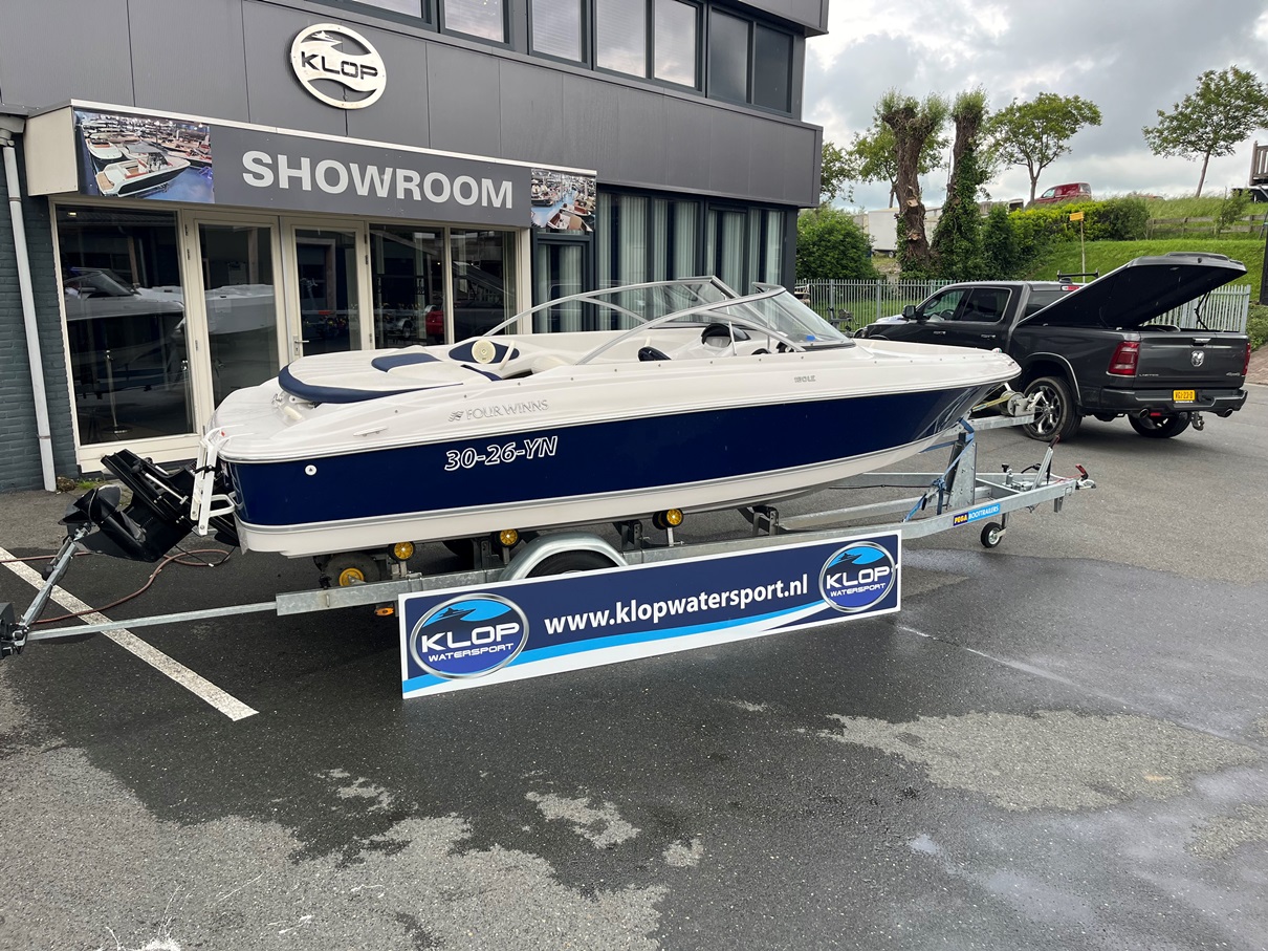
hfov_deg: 67.3
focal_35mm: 26
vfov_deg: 53.0
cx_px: 634
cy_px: 476
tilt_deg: -9.3
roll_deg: -0.8
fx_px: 952
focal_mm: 5.1
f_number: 1.6
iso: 50
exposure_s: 1/563
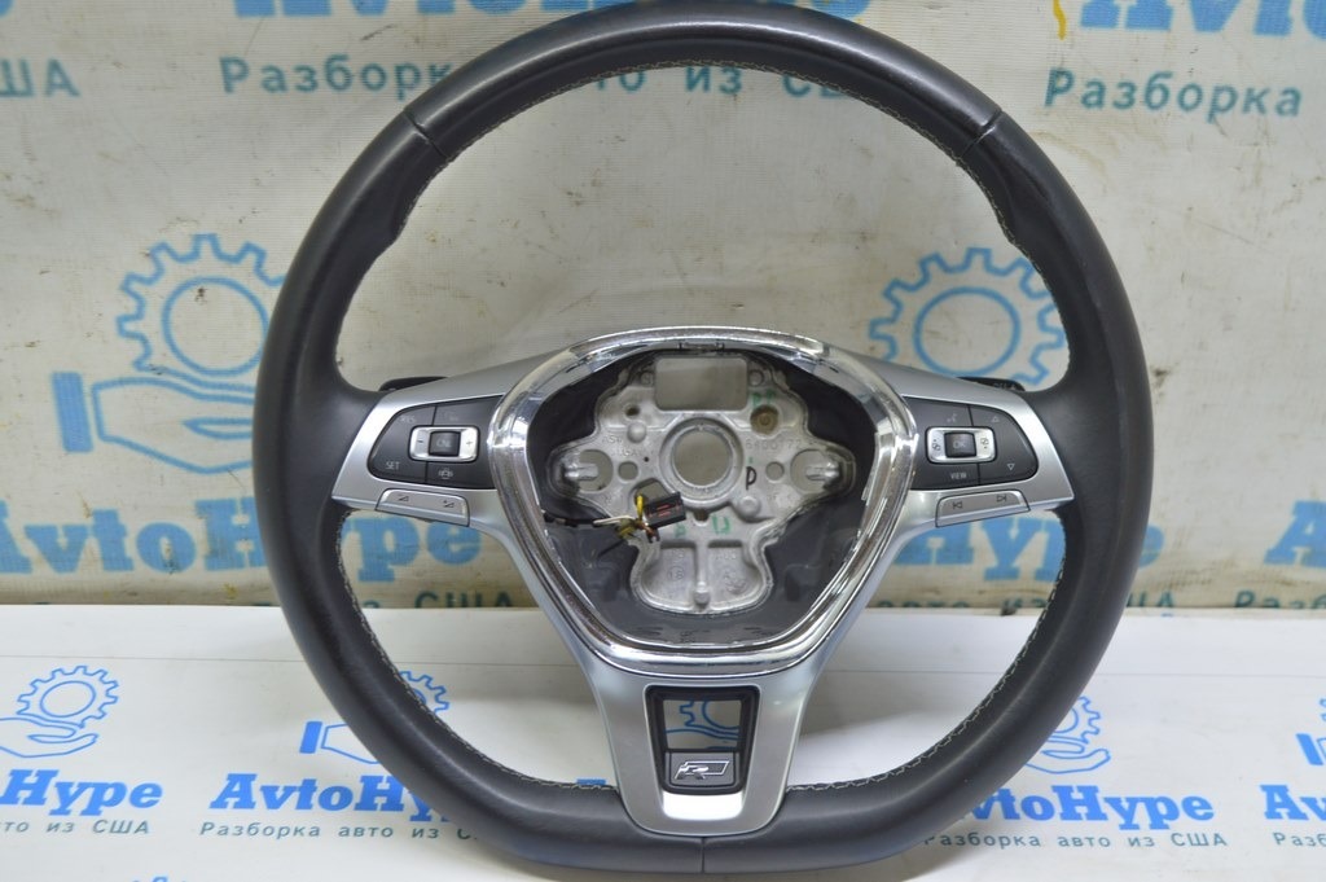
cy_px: 441
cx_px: 663
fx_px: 1546
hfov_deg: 46.4
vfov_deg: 31.8
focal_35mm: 42
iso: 400
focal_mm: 28
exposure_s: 1/20
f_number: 5.6
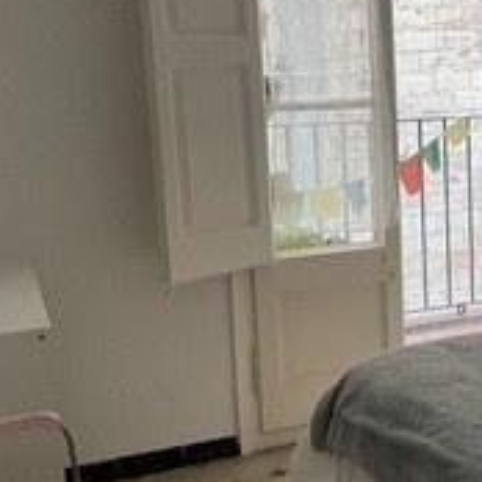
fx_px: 1040
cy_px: 212
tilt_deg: -8.5
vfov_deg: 26.1
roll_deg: +0.8
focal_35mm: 66
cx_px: 535
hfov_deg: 24.3
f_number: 1.6
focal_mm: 4.2
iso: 125
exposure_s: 1/112
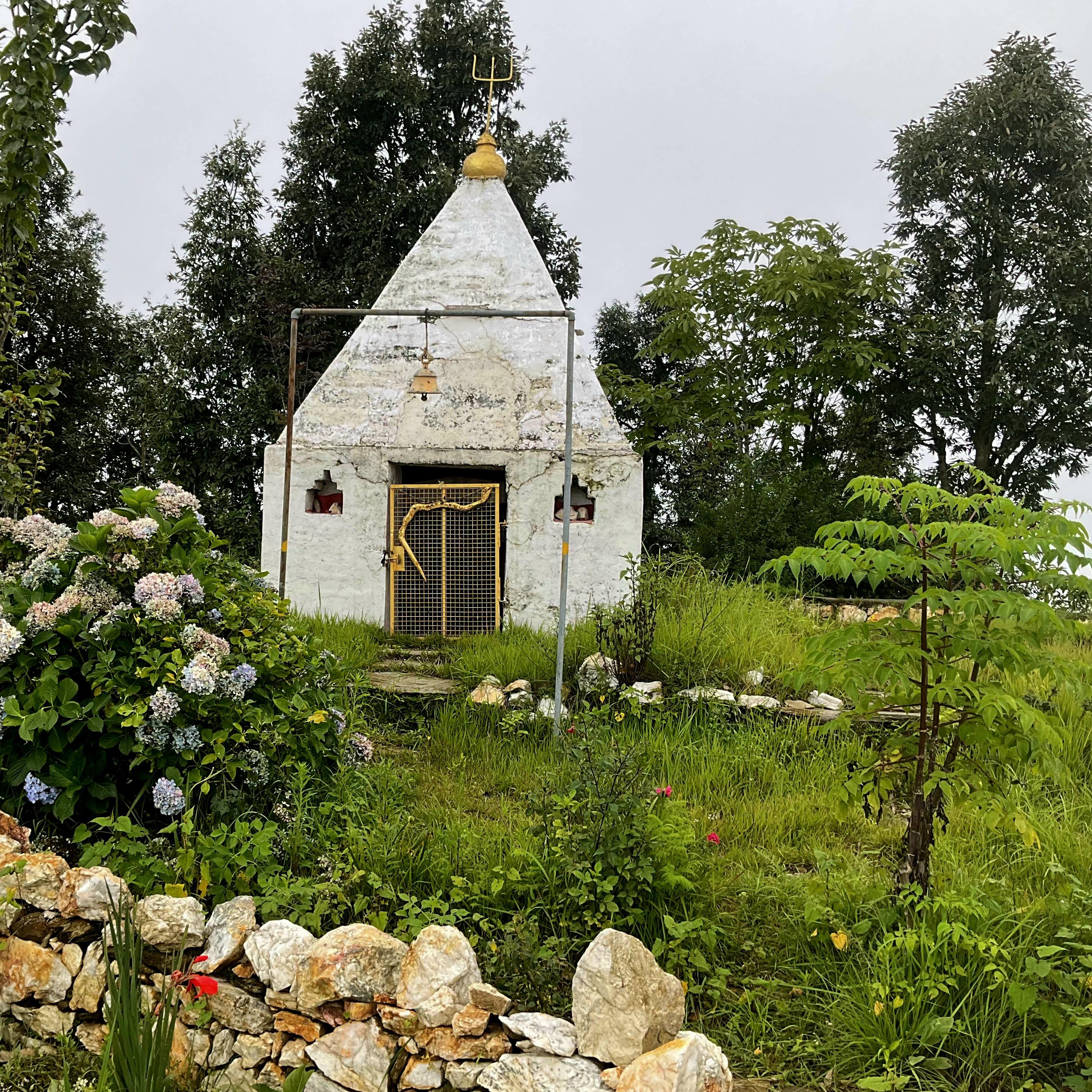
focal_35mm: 35
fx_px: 1249
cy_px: 543
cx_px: 393
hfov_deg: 46.7
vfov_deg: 47.2
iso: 25
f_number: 1.8
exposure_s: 1/323
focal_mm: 3
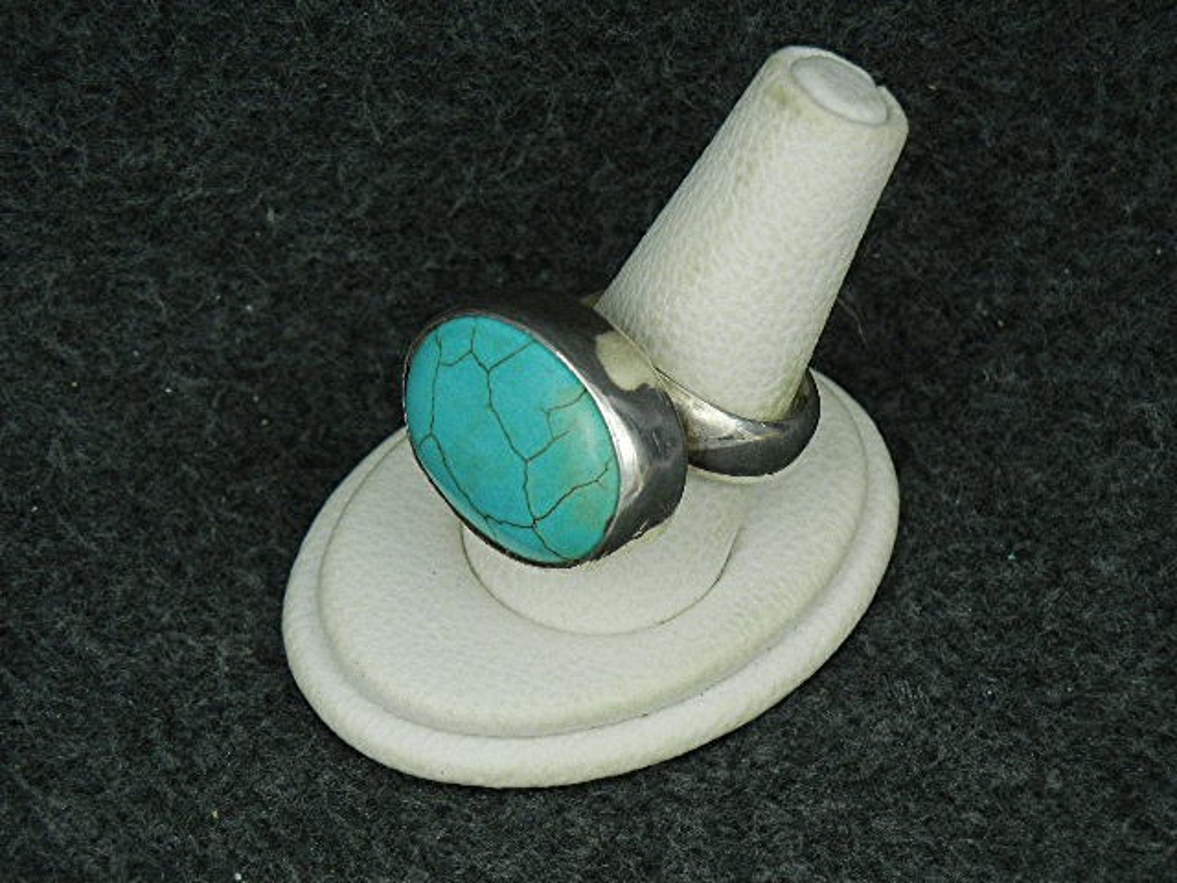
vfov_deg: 11.1
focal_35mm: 133
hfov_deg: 14.8
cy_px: 442
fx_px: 4522
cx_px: 588
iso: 400
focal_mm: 24
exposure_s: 1/13.6
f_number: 4.6
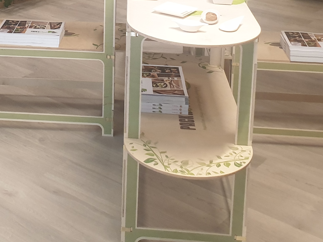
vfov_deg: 20.2
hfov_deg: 27.8
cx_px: 54
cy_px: -54
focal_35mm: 68
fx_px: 634
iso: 320
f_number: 2.4
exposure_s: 1/50
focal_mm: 4.3
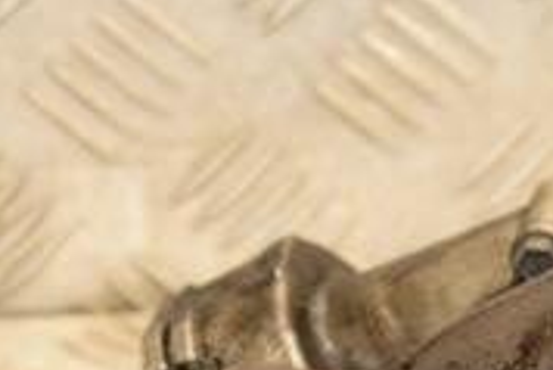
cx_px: 677
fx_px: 6590
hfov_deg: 4.8
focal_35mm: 429
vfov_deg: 3.2
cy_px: 510
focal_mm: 85
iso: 800
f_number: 5.6
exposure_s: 1/80
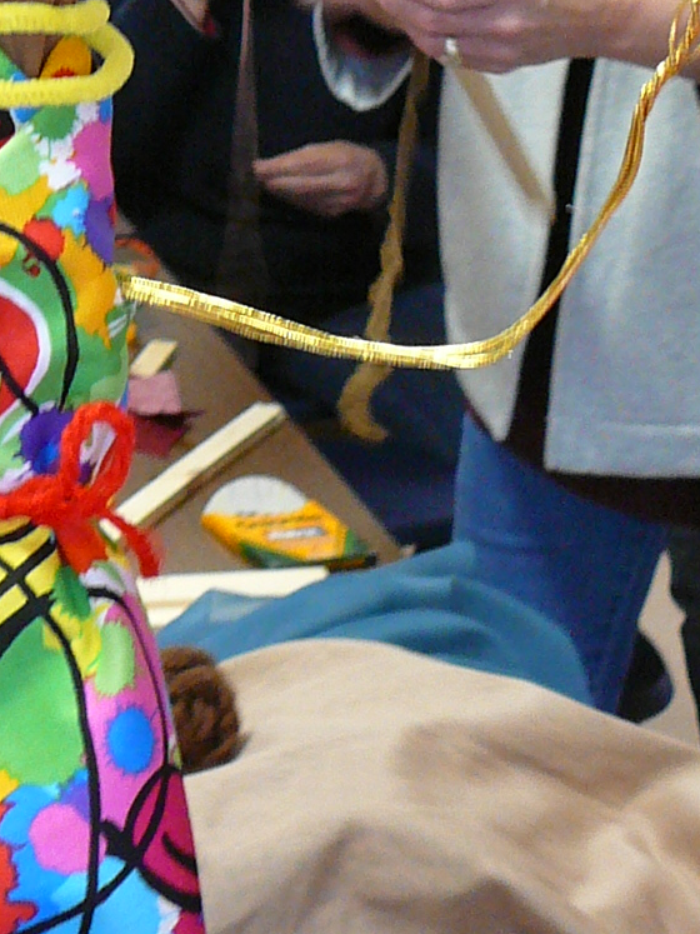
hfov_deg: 15.2
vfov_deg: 20.2
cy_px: 200
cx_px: 85
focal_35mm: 96
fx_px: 2589
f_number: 2.8
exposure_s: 1/10
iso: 200
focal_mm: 5.2
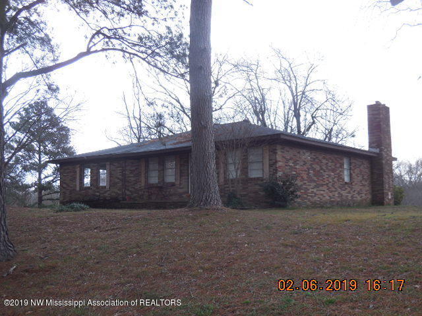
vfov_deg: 31.5
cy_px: 158
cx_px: 211
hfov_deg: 41.2
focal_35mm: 46
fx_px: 561
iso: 125
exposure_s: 1/50
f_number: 3.8
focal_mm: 8.2
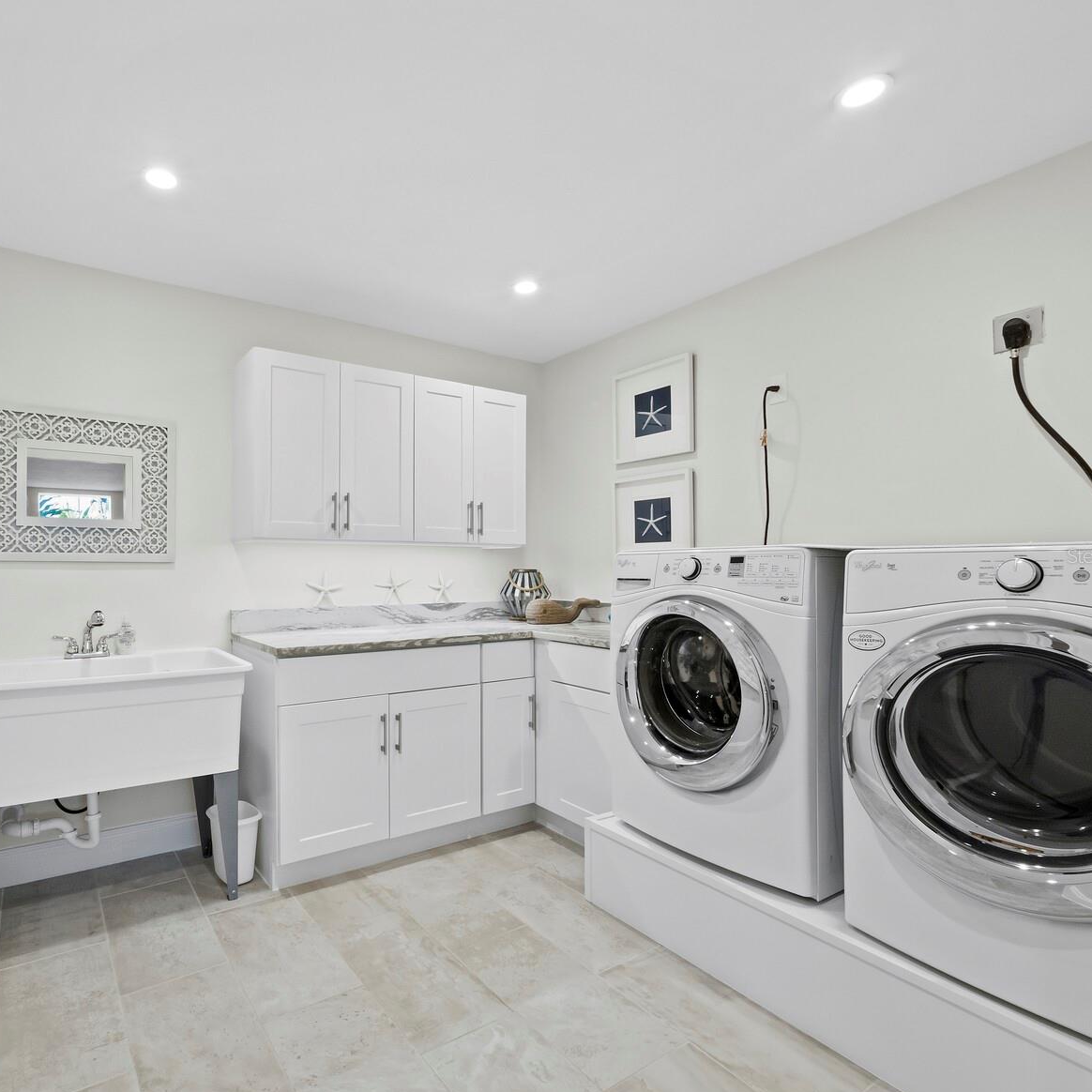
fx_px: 607
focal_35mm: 17
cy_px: 555
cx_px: 406
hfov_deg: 82.3
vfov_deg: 84.0
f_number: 11
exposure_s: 1/3
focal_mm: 7
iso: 400
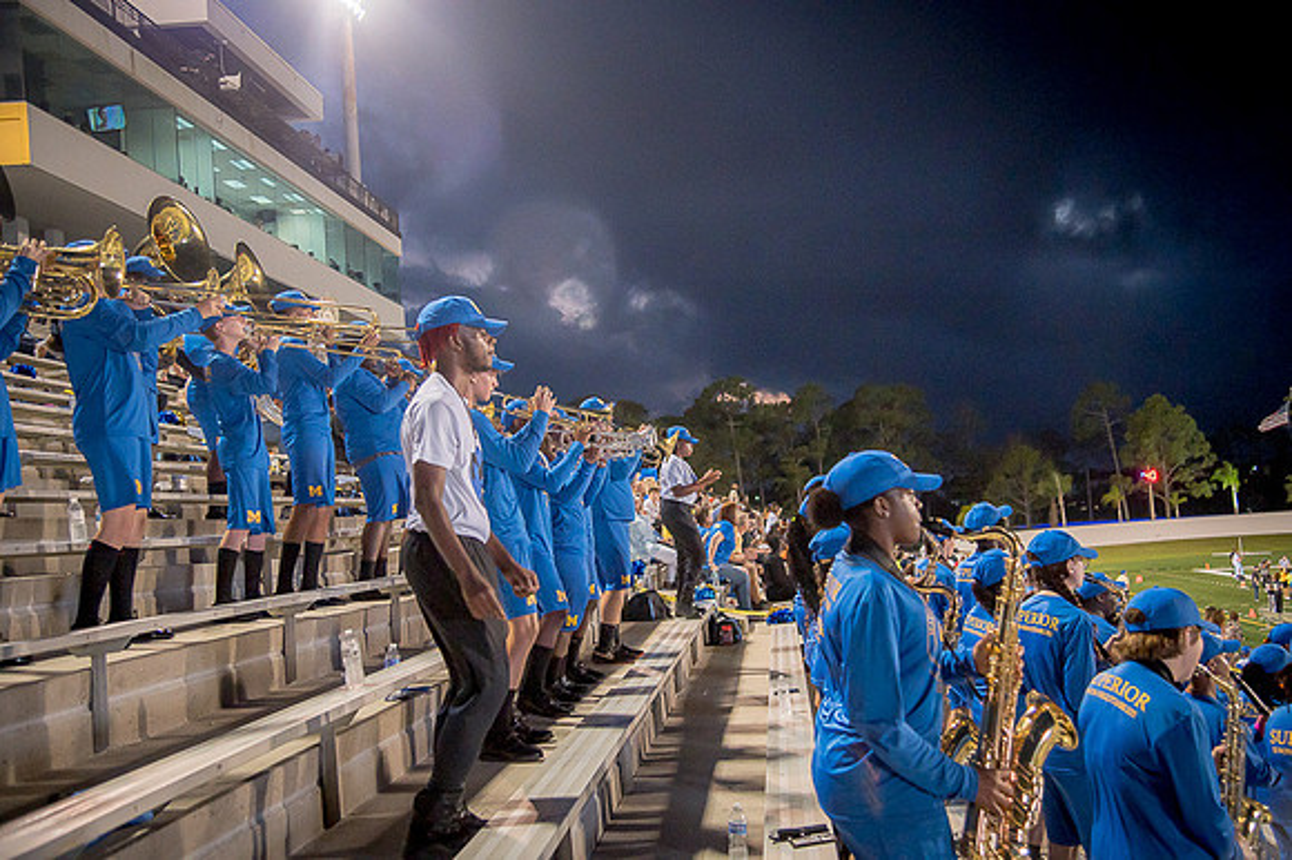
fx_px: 1363
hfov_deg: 50.7
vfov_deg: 35.0
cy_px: 430
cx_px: 646
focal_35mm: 38
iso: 2000
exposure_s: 1/200
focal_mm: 38
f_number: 4
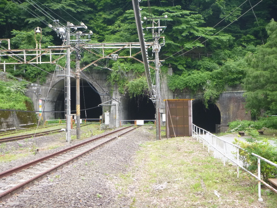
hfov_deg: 45.8
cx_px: 138
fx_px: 328
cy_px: 104
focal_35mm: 41
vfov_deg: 35.1
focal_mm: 7.3
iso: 125
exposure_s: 1/80
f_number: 4.6
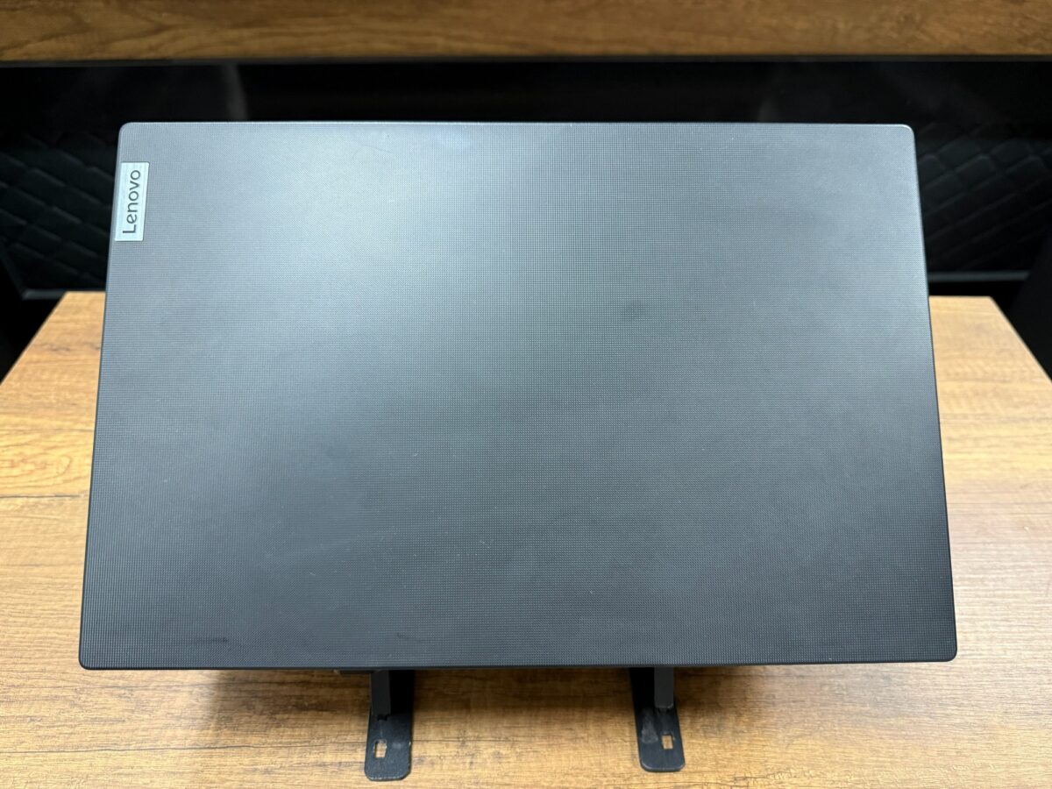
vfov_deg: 56.8
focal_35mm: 24
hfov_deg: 71.6
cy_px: 394
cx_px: 526
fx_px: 729
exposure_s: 1/50
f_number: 1.78
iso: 400
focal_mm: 6.76
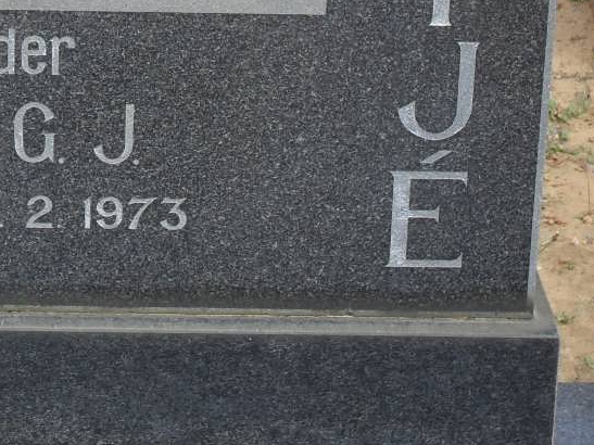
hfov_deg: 11.6
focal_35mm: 169
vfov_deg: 8.7
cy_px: -37
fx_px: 2899
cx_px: 97
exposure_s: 1/180
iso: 100
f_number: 5
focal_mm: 13.6
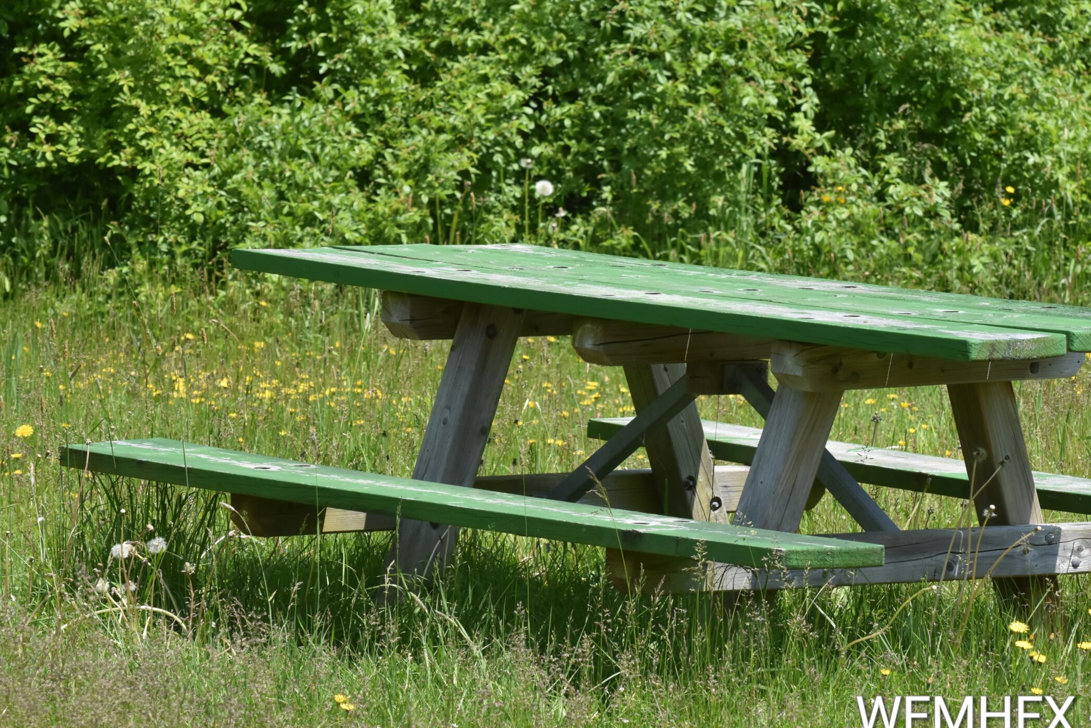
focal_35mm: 267
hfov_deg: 7.7
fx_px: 8081
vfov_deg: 5.2
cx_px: 664
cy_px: 300
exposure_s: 1/1000
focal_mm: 145
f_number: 8
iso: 500
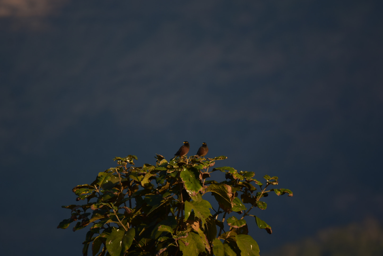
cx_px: 192
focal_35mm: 750
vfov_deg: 1.8
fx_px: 7979
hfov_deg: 2.7
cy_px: 128
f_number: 5.6
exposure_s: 1/400
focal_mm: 500
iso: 100
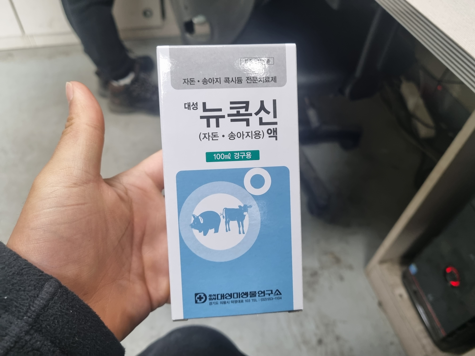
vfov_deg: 53.1
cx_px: 238
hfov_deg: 67.3
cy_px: 178
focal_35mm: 26
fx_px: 357
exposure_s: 1/60
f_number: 1.8
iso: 250
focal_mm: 5.4
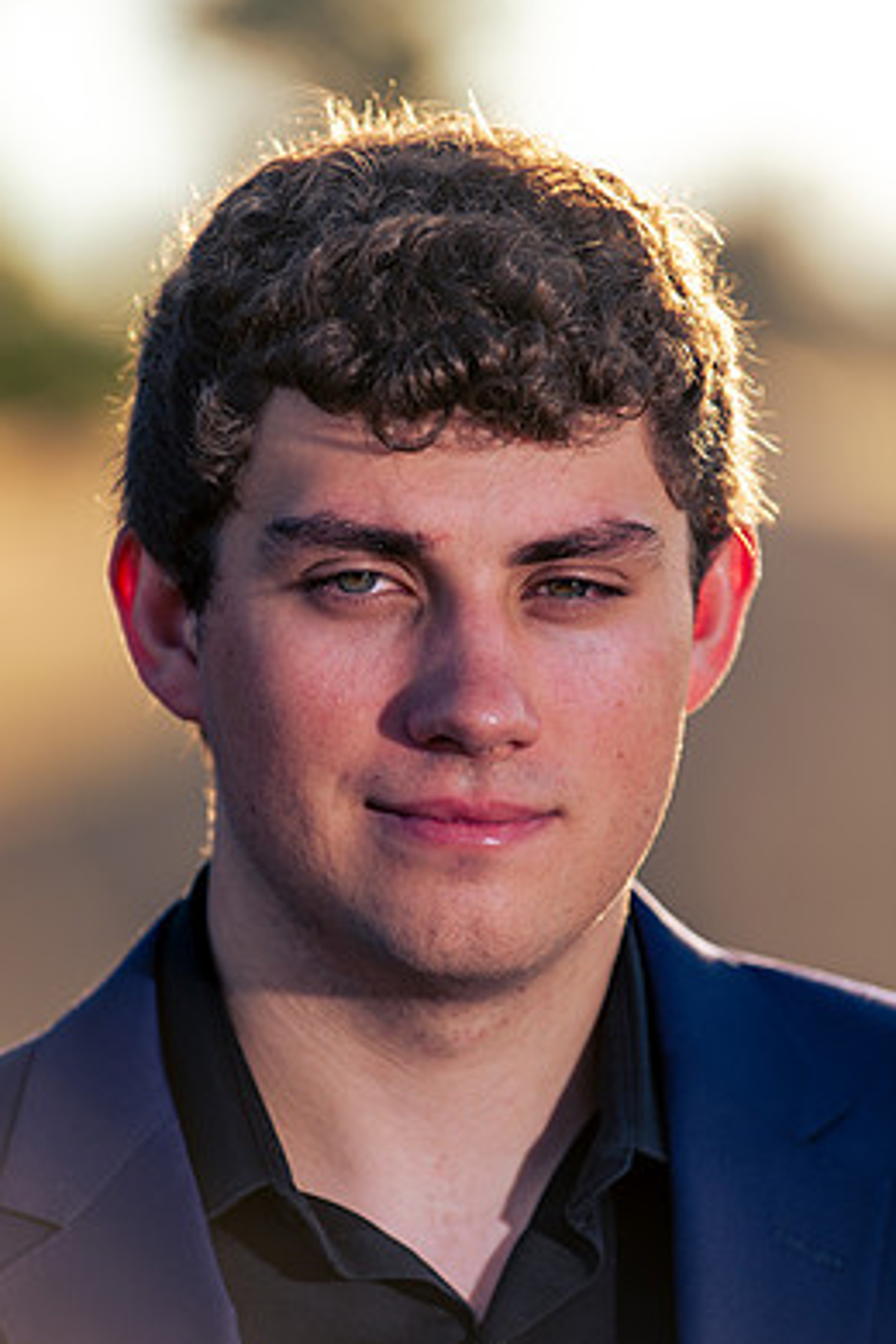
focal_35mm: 231
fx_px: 8623
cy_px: 765
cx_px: 396
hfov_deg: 5.9
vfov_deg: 8.9
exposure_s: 1/250
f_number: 4
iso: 31
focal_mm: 200
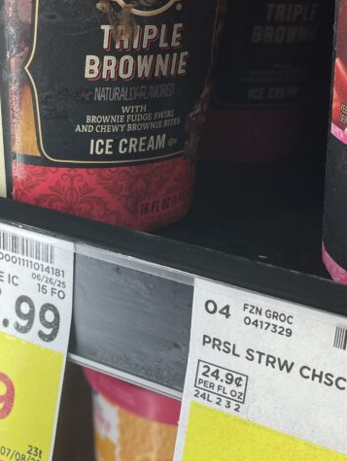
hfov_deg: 25.9
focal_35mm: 56
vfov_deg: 34.3
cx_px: 95
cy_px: 196
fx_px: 747
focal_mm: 4.2
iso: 40
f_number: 1.6
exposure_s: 1/120
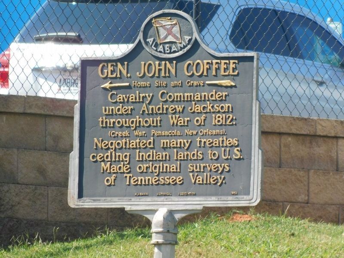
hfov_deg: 2.2
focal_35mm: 914
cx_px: 172
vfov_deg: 1.6
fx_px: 9083
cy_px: 129
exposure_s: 1/160
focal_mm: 160
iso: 125
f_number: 6.5
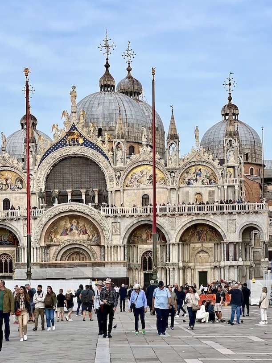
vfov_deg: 23.8
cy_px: 185
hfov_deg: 18.0
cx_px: 130
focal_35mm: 82
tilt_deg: +7.1
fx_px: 860
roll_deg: +0.9
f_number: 2.8
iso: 25
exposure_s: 1/254
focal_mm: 9
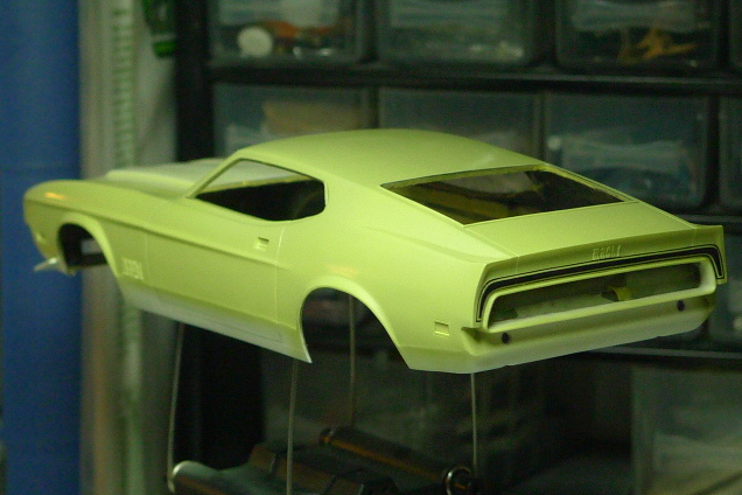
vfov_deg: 12.1
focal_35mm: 113
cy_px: 279
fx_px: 2329
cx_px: 371
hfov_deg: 18.1
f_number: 2.8
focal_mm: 12.8
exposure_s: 1/60
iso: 400
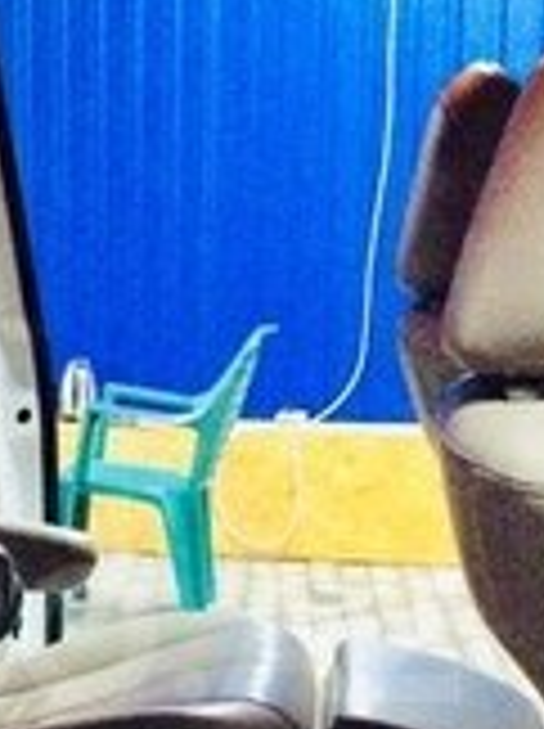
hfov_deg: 14.8
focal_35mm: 98
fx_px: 2059
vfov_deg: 19.7
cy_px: 634
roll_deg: +1.7
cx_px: 0
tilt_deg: -12.7
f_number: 2.4
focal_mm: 3.3
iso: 250
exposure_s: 1/25
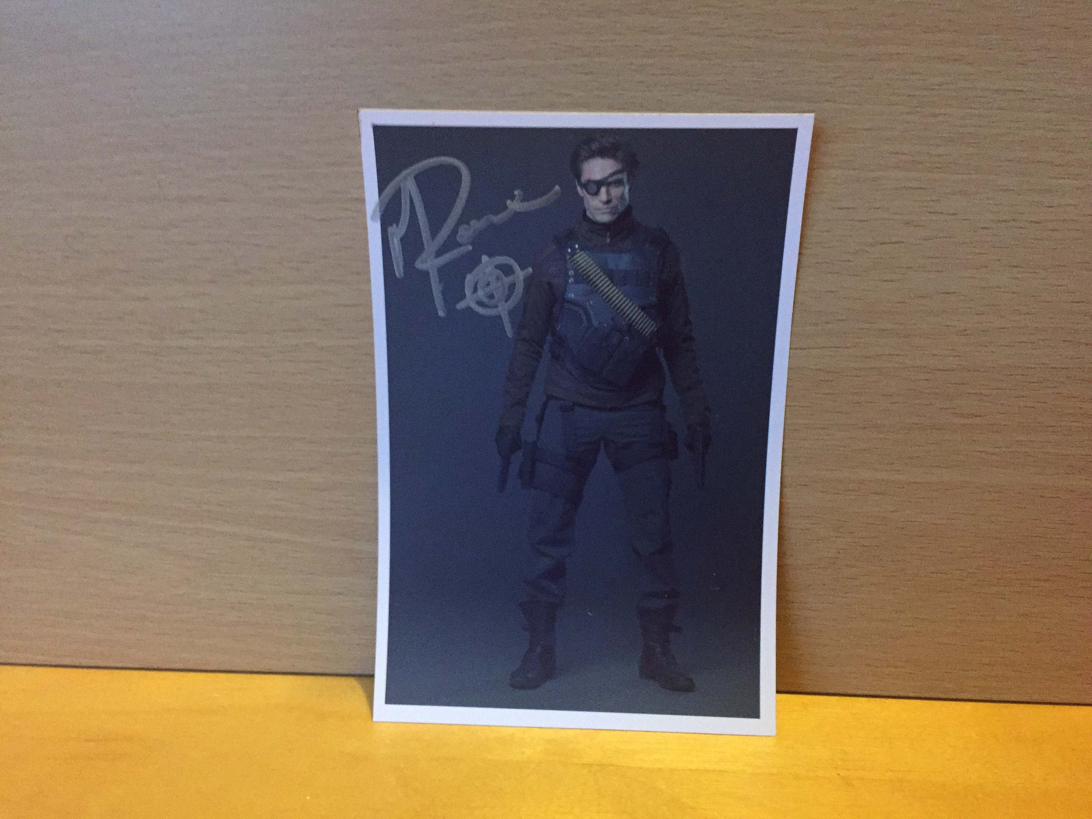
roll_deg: -1.5
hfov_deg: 61.7
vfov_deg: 48.2
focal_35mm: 29
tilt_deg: -15.5
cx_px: 546
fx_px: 915
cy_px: 410
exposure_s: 1/17
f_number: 2.2
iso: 500
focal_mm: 4.15
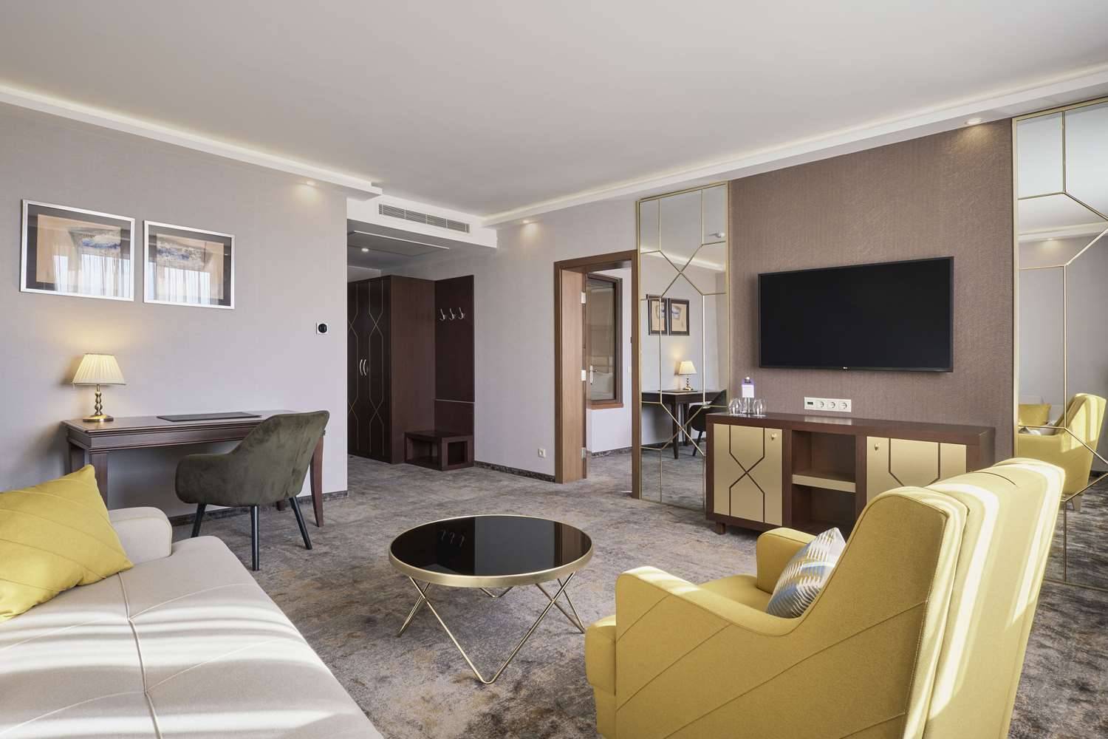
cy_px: 370
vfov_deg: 67.4
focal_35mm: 18
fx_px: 554
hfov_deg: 90.0
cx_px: 554
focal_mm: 12
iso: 400
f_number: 10
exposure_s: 1/10
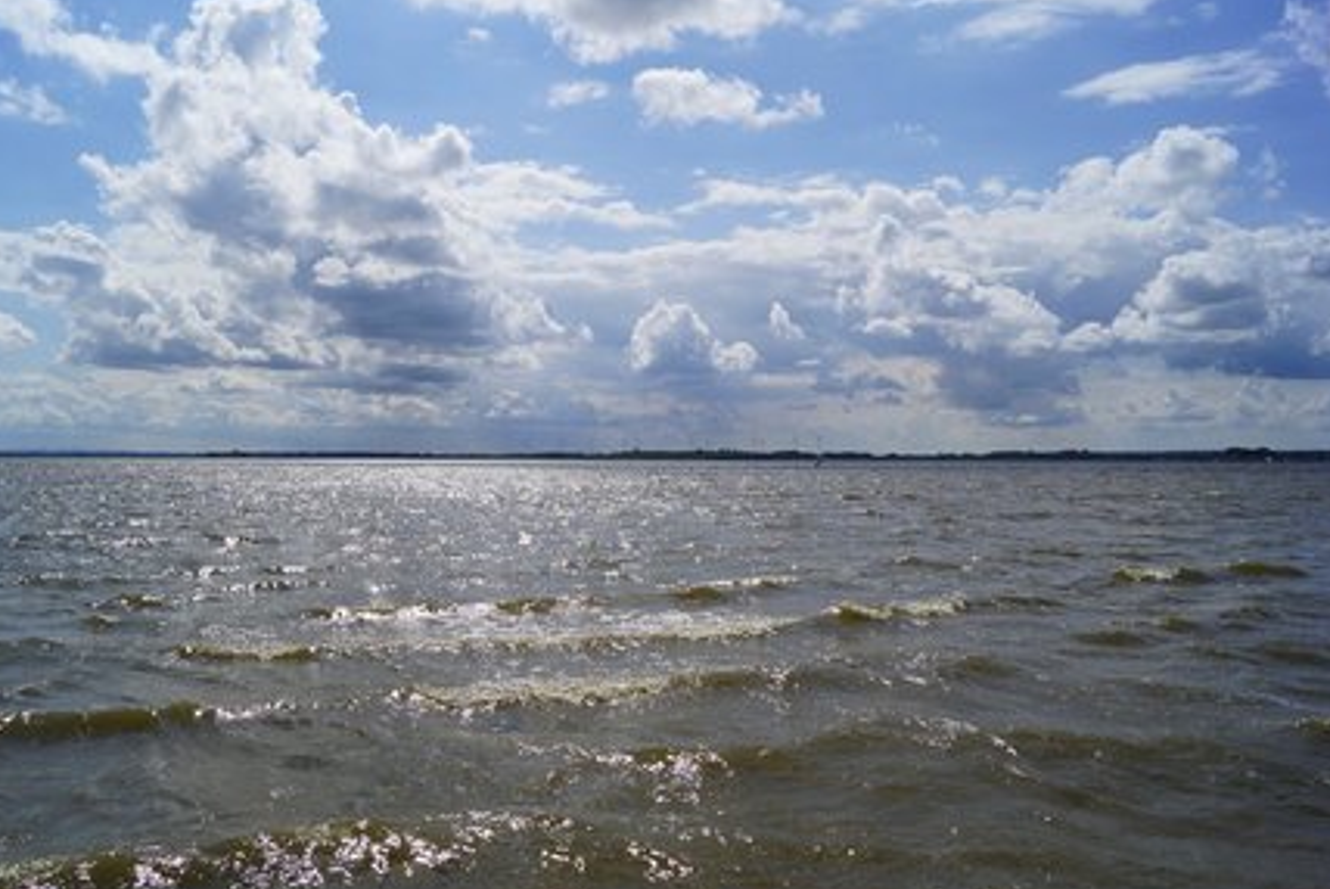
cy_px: 468
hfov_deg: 63.6
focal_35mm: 29
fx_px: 1072
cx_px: 637
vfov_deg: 45.0
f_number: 13
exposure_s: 1/500
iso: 100
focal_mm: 18
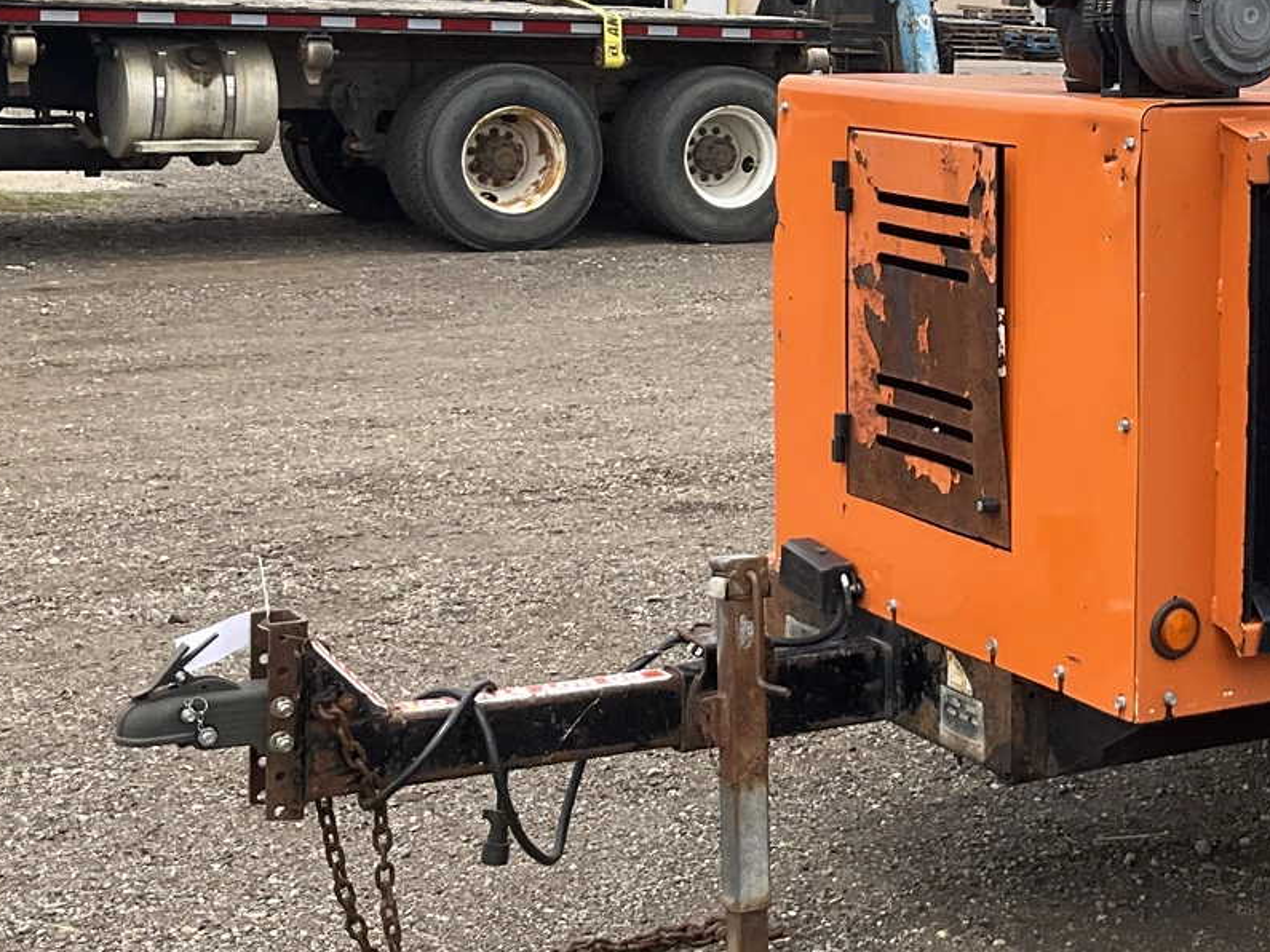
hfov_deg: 25.7
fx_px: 2678
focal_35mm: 73
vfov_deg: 20.0
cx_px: 1190
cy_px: 235
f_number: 1.8
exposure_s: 1/1577
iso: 25
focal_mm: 3
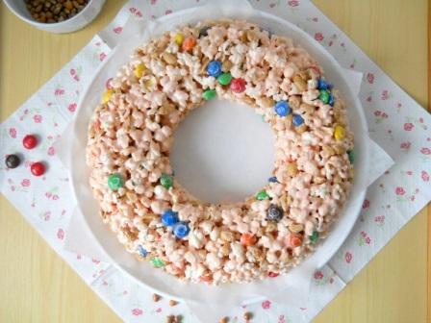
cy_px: 162
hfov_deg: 45.8
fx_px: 510
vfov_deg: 35.1
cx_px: 216
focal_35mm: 41
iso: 400
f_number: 3.1
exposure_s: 1/30
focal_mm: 6.72
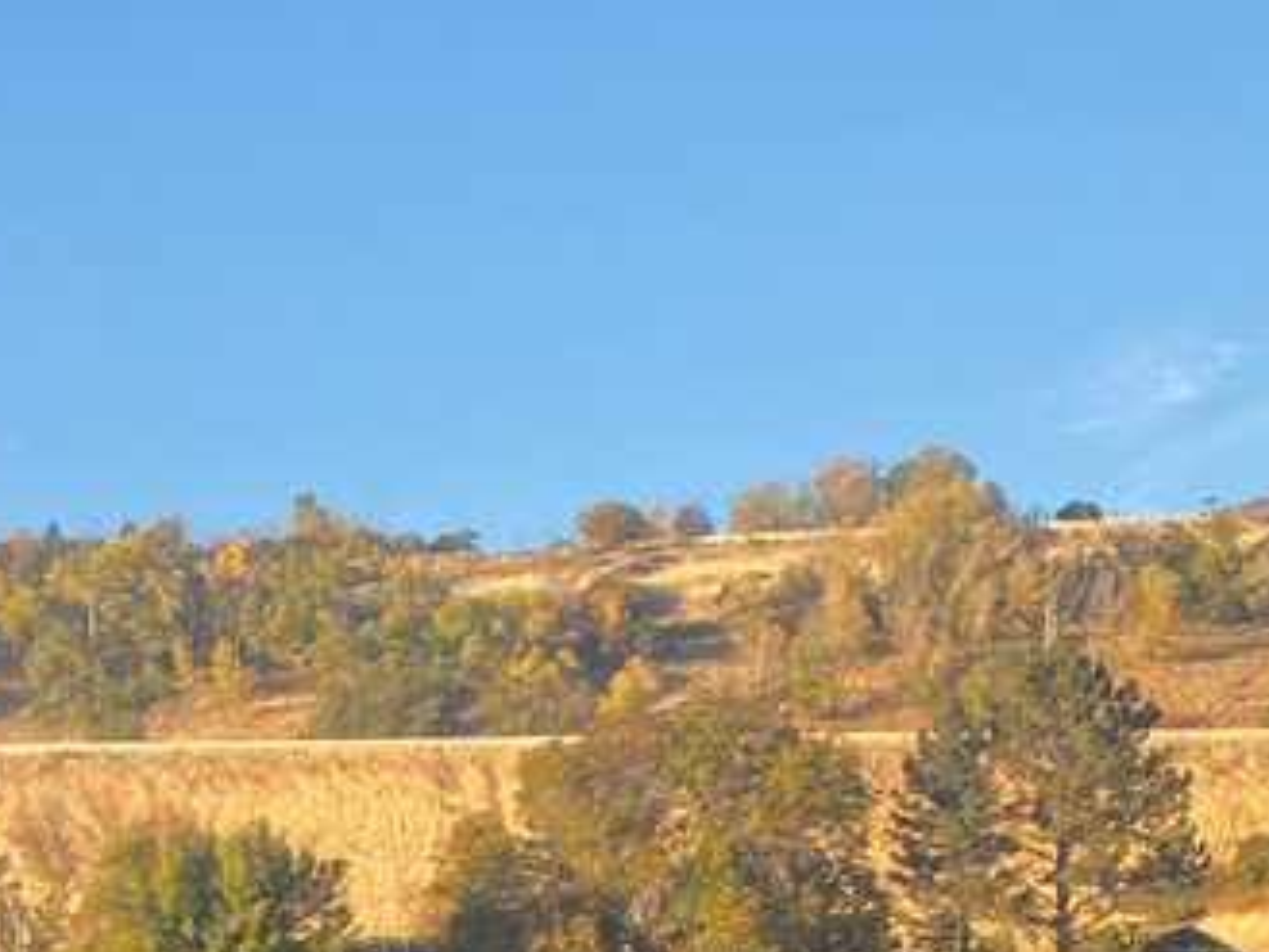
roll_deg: +2.5
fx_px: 2970
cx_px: -116
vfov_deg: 16.8
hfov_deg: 22.8
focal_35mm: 81
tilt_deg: -2.5
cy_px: 1345
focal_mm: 4.25
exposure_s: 1/573
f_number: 1.8
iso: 32
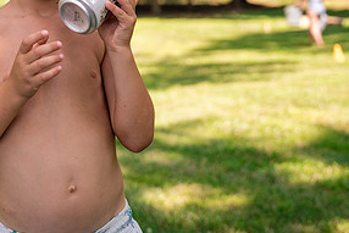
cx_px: 82
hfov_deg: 28.0
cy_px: 20
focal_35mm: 71
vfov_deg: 18.9
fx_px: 689
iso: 400
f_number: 2.8
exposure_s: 1/1250
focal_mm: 35
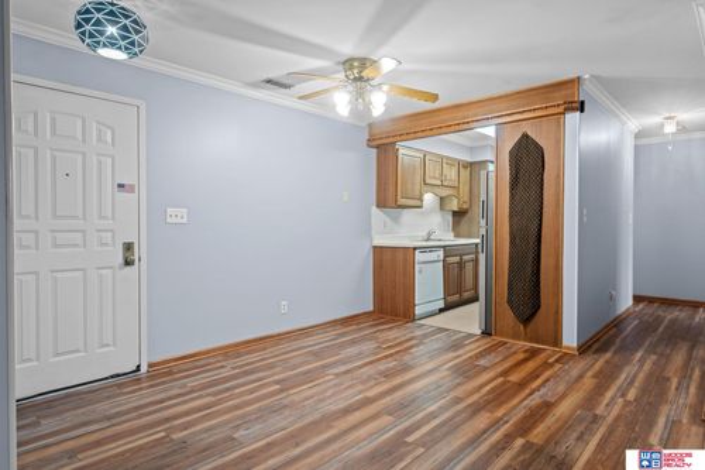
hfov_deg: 84.0
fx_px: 392
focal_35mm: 20
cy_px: 235
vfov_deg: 61.9
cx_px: 352
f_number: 9
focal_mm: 13.2
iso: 250
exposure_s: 1.3
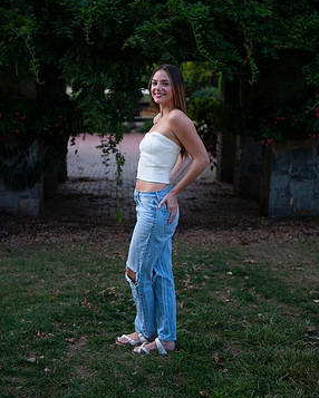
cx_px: 158
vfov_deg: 29.1
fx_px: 766
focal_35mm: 65
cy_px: 182
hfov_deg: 23.5
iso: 100
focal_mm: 55
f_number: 2.8
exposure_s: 1/320
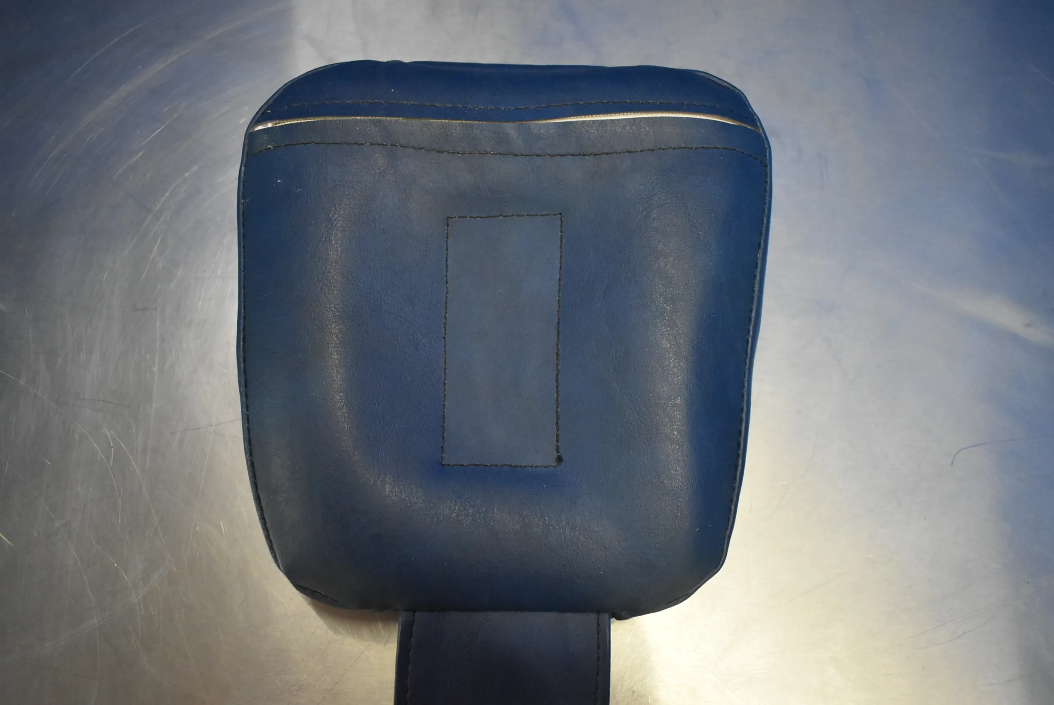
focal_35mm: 27
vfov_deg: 48.0
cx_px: 527
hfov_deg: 67.3
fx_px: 791
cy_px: 352
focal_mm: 18
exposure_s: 1/125
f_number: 3.5
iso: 3200
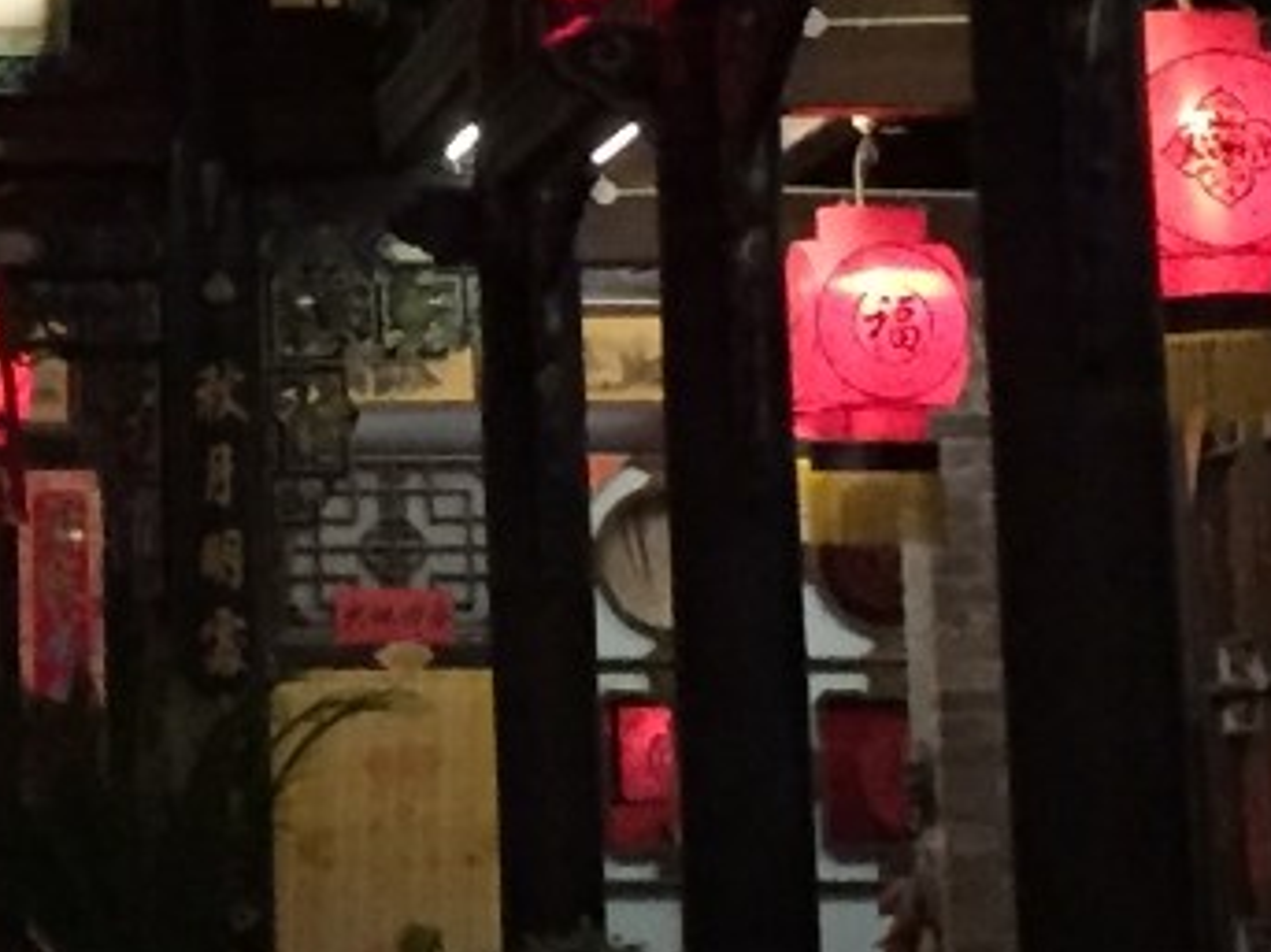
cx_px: -467
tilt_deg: +12.1
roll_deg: +0.7
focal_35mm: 173
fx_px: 6350
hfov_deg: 11.1
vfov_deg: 8.4
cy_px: -448
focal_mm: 4.15
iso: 320
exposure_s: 1/17
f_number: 2.2
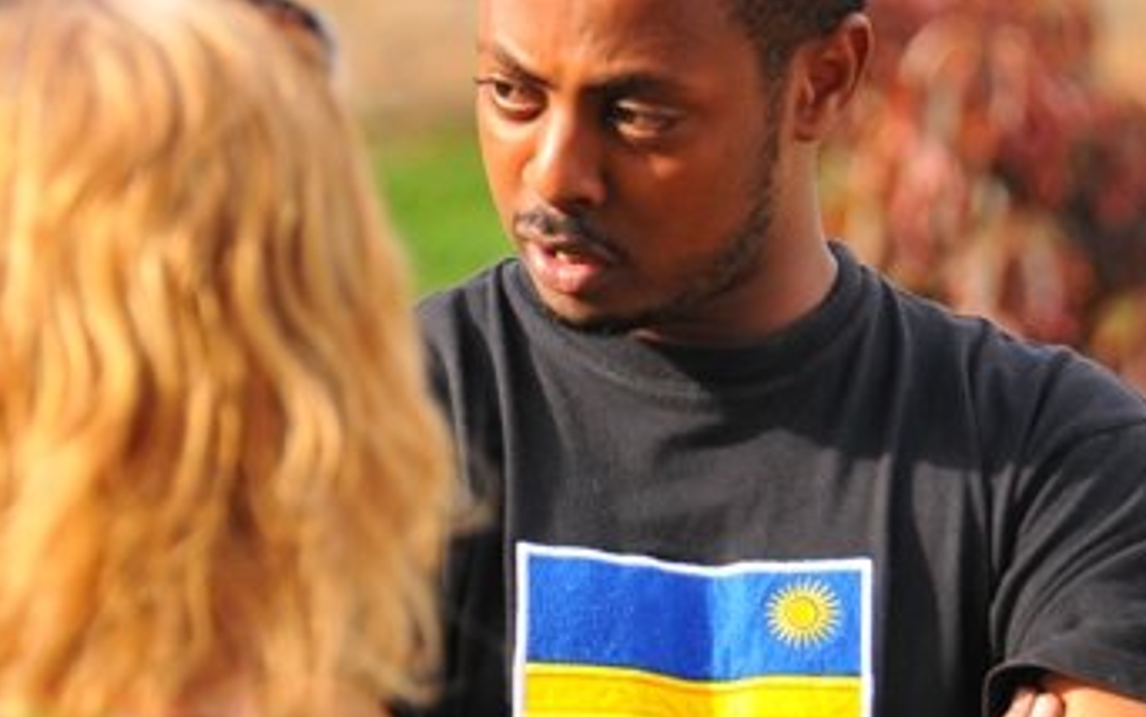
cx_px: 419
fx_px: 11336
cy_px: 298
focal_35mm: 363
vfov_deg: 3.6
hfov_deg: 5.8
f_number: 5.6
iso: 400
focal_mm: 145
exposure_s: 1/320
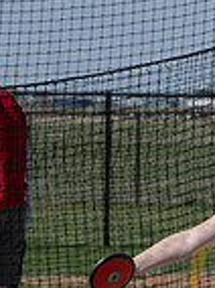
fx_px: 5125
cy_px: 353
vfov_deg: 3.2
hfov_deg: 2.4
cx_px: 296
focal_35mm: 617
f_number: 7.1
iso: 200
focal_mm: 135
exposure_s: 1/1000
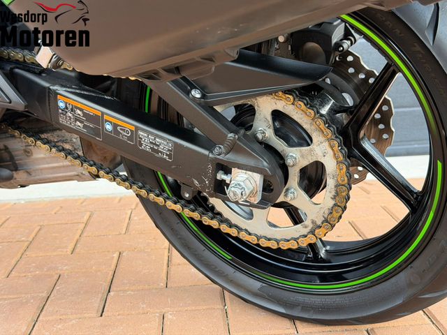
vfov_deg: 30.3
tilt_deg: -10.8
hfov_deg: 39.7
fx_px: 620
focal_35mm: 48
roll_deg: +3.3
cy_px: 168
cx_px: 224
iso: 64
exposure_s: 1/176
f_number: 1.78
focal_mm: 6.76
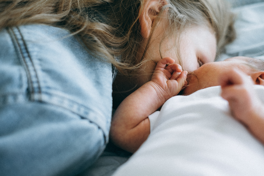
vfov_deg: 25.5
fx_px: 389
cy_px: 88
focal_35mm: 53
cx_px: 132
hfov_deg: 37.5
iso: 250
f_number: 2
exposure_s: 1/250
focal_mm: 35
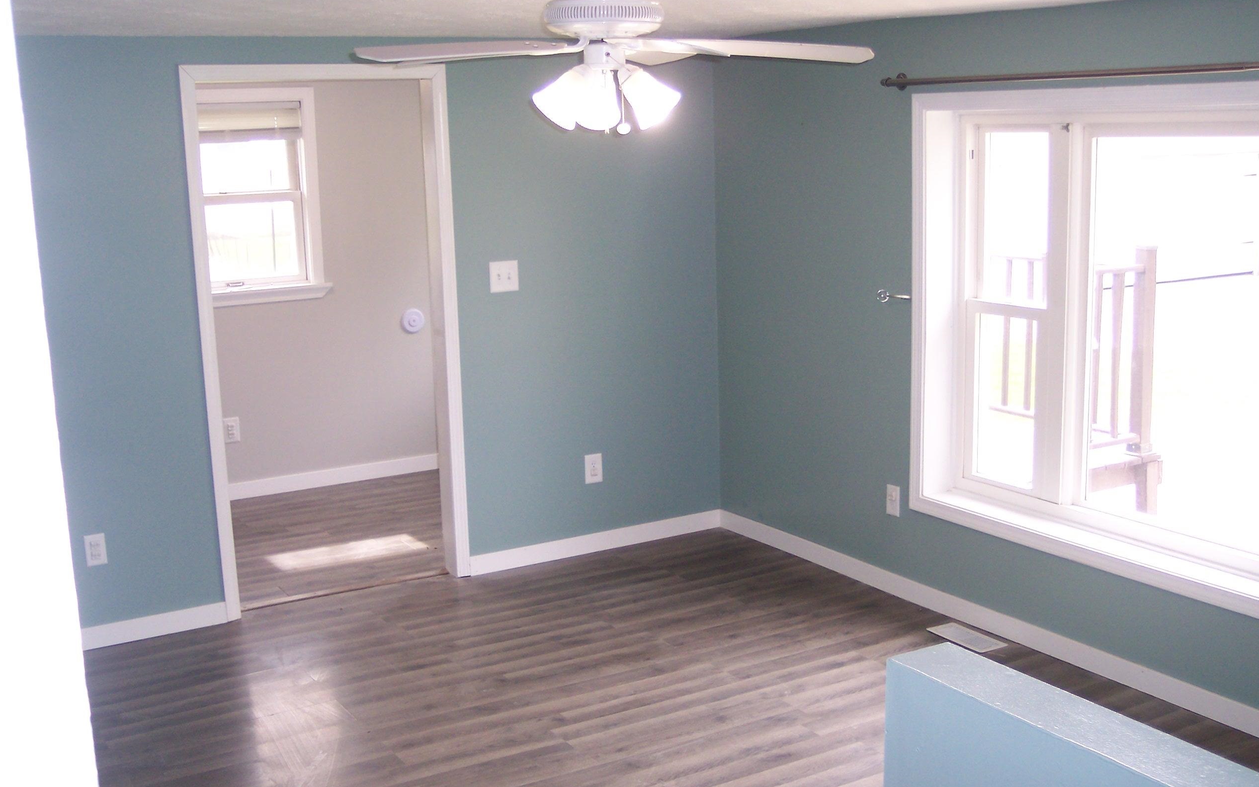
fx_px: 1407
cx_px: 629
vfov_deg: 31.2
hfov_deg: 48.2
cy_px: 442
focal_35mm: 41
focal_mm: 8
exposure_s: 1/60
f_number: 2.8
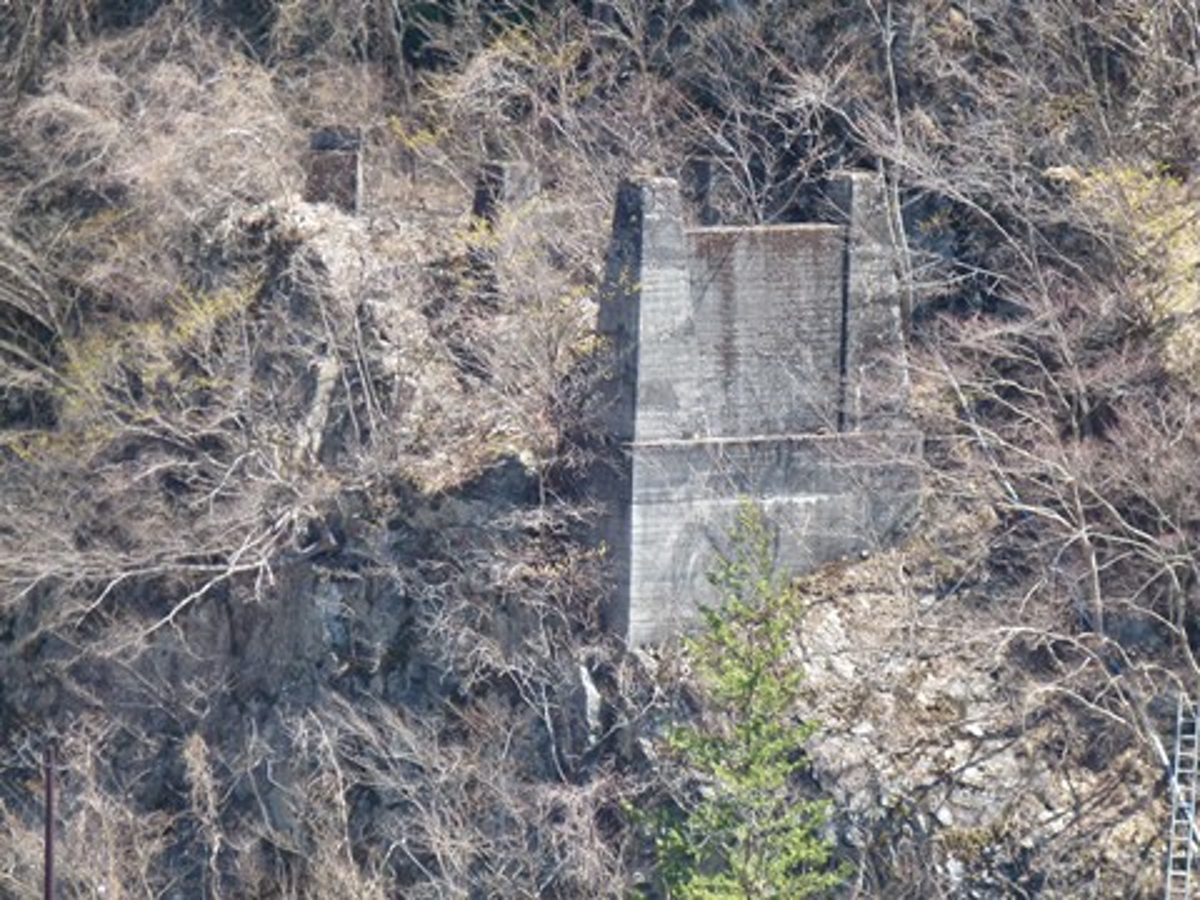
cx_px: 600
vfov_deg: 4.2
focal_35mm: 352
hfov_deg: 5.6
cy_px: 450
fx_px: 12202
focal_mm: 63.4
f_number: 4.1
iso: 100
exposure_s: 1/160
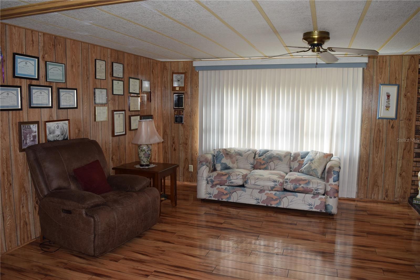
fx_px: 315
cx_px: 210
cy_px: 140
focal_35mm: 27
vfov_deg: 47.9
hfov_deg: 67.4
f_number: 5
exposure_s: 1/100
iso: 800
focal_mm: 18
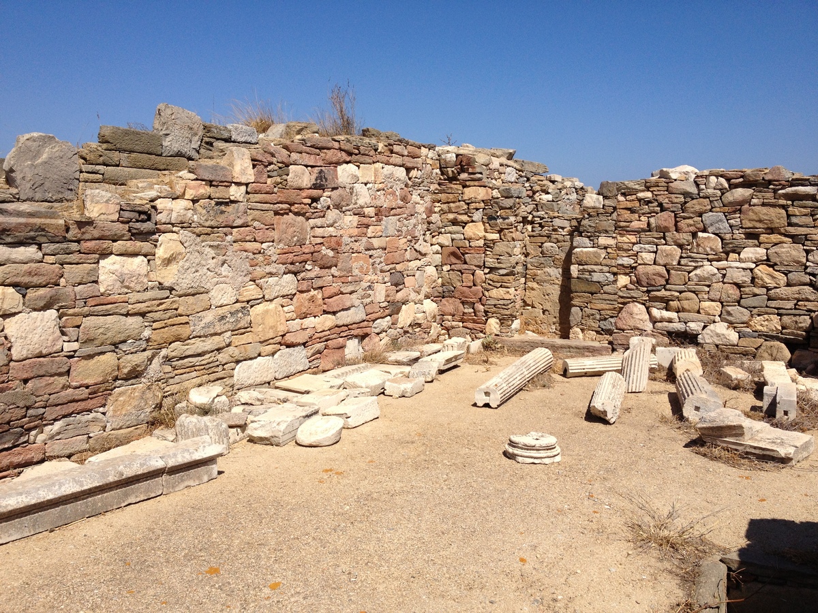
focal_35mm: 35
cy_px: 306
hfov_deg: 52.6
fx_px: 827
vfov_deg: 40.7
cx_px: 409
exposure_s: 1/2907
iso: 50
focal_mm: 4.28
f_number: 2.4
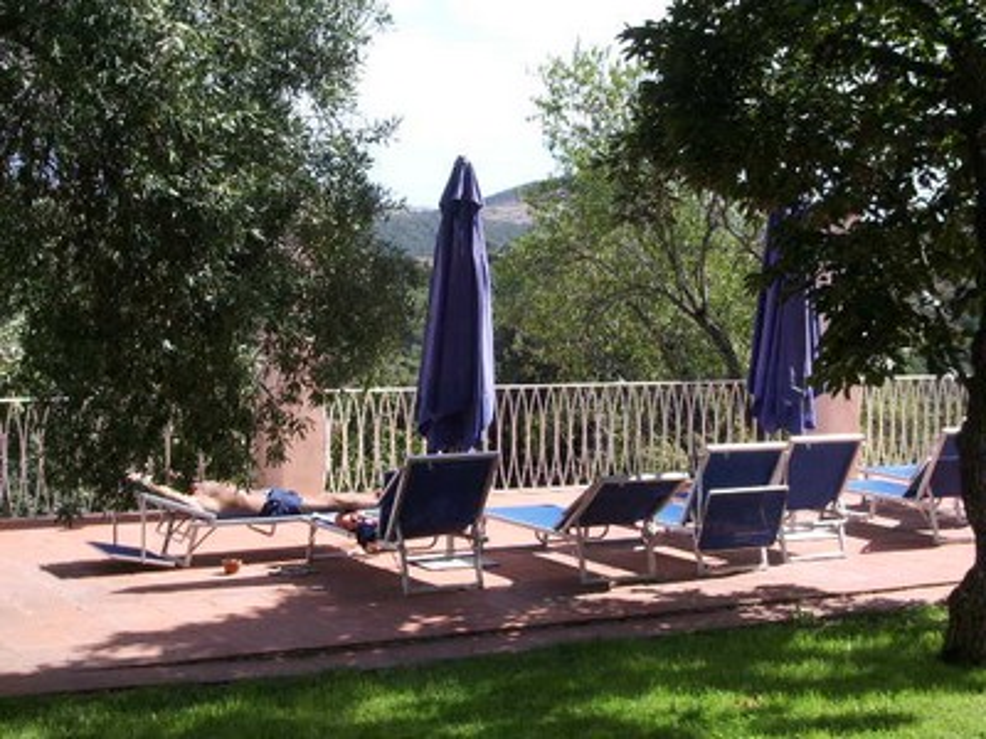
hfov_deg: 31.2
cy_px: 370
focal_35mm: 62
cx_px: 493
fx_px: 1766
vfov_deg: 23.7
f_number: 5.6
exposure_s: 1/125
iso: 50
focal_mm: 10.2
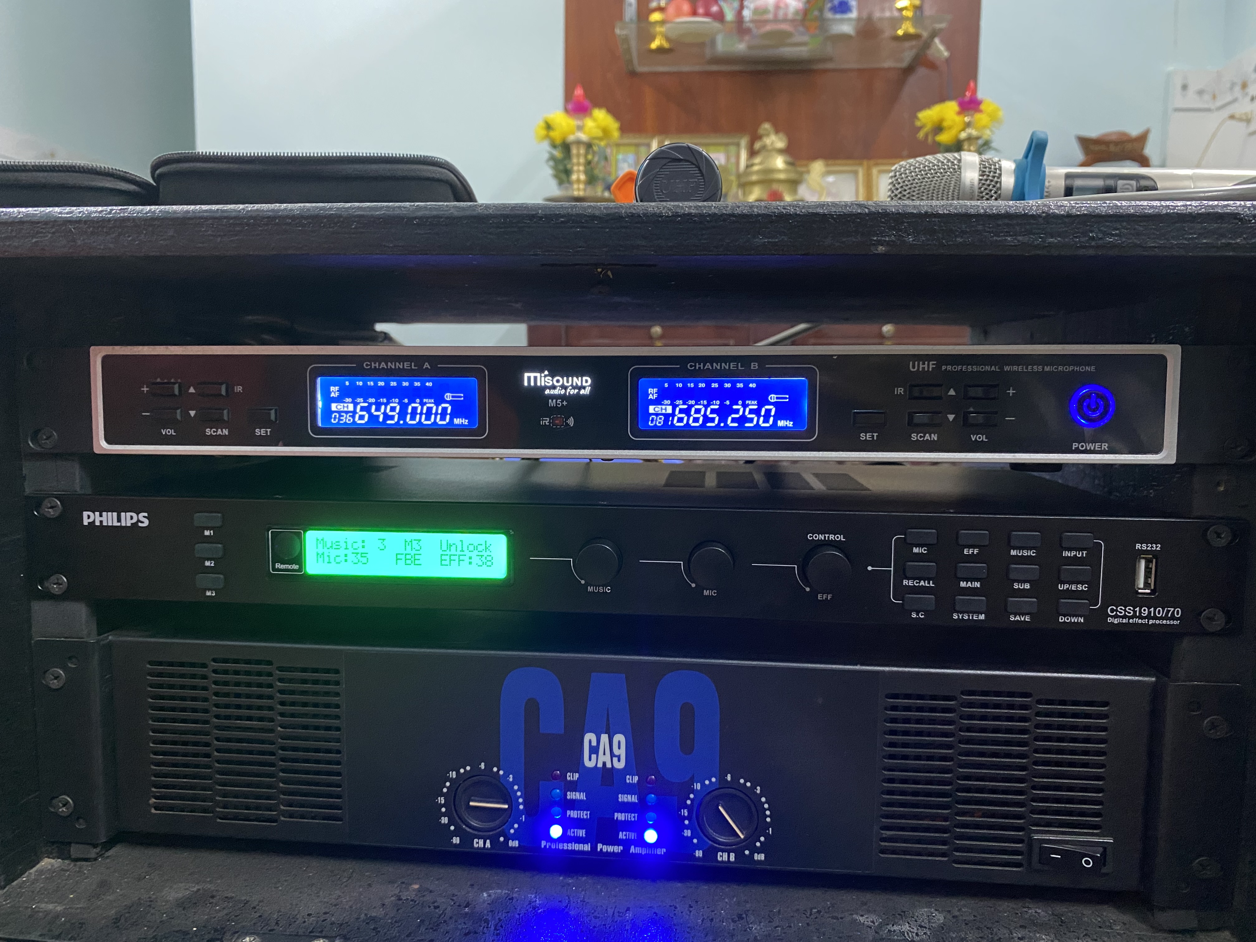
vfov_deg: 53.1
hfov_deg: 67.3
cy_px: 471
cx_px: 628
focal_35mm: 26
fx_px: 943
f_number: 1.8
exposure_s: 1/33
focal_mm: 4.25
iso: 400
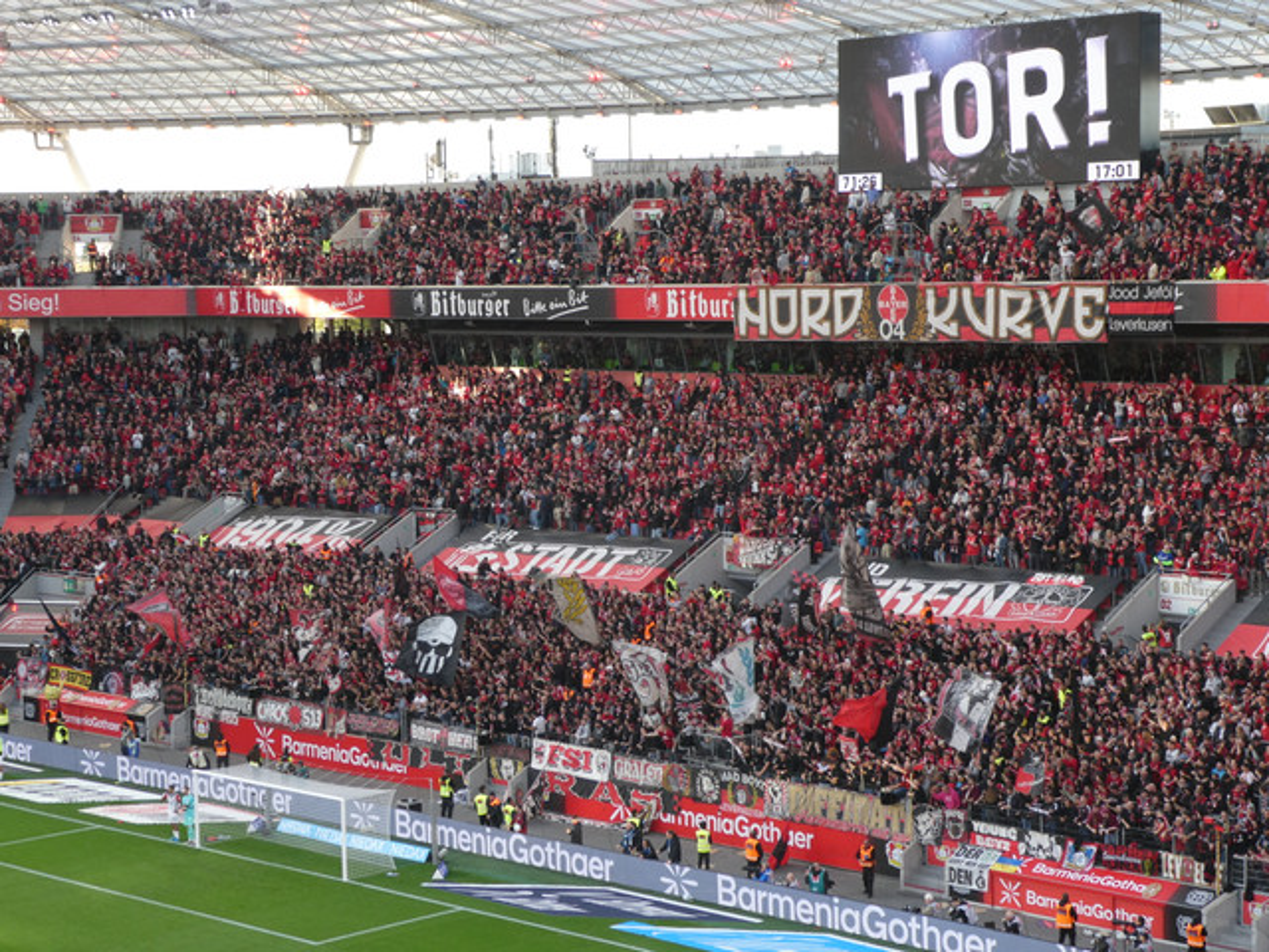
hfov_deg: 27.8
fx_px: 2566
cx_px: 634
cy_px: 476
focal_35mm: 70
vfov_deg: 21.0
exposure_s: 1/80
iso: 100
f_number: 4.5
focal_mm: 12.5
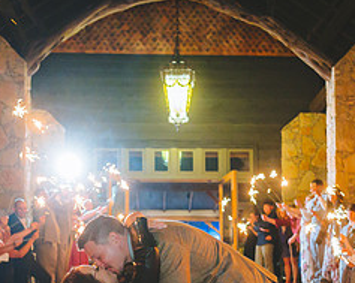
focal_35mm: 57
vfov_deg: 25.6
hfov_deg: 33.0
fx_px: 598
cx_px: 192
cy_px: 270
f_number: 2.8
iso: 2500
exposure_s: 1/50
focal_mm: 24
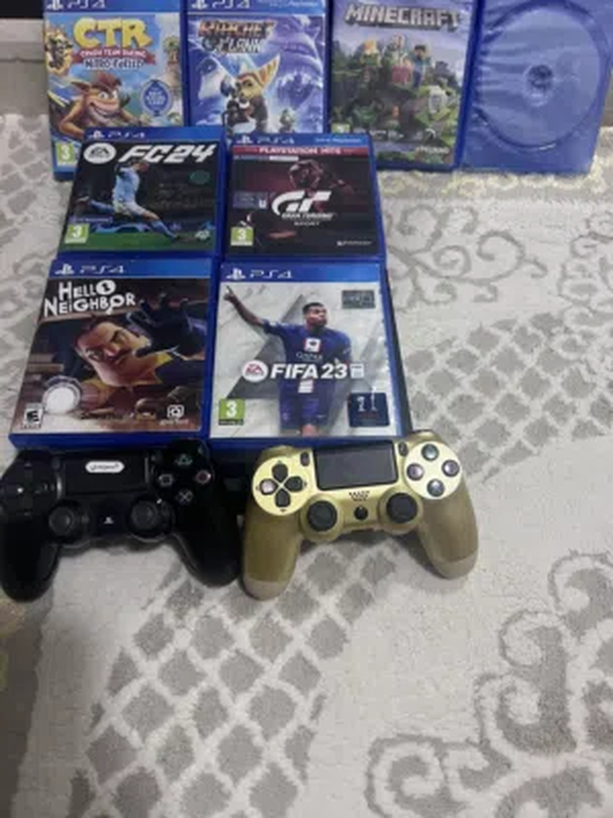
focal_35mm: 26
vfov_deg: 67.3
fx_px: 614
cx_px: 306
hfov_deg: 53.1
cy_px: 409
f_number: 1.5
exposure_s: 1/50
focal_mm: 5.7
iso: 320
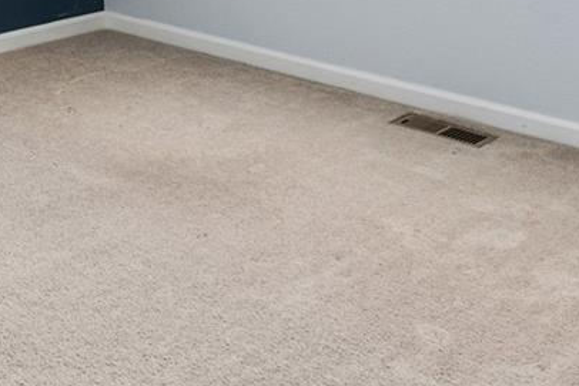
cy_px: -219
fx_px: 1045
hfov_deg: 29.2
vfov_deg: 18.2
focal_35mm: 65
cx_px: 14
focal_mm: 16.5
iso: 125
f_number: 8
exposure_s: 2
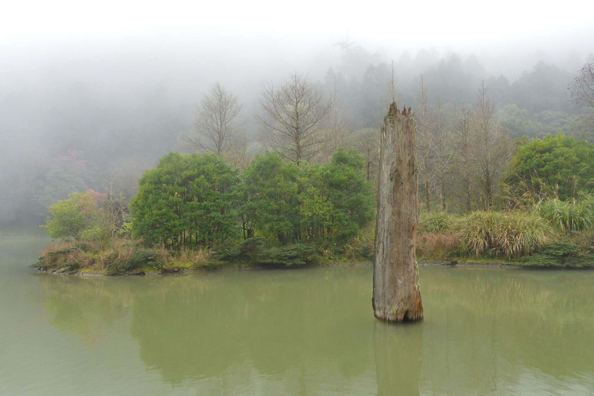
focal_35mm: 28
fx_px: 462
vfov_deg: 46.4
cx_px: 297
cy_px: 198
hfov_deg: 65.5
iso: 5000
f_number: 9
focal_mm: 28
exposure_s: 1/320
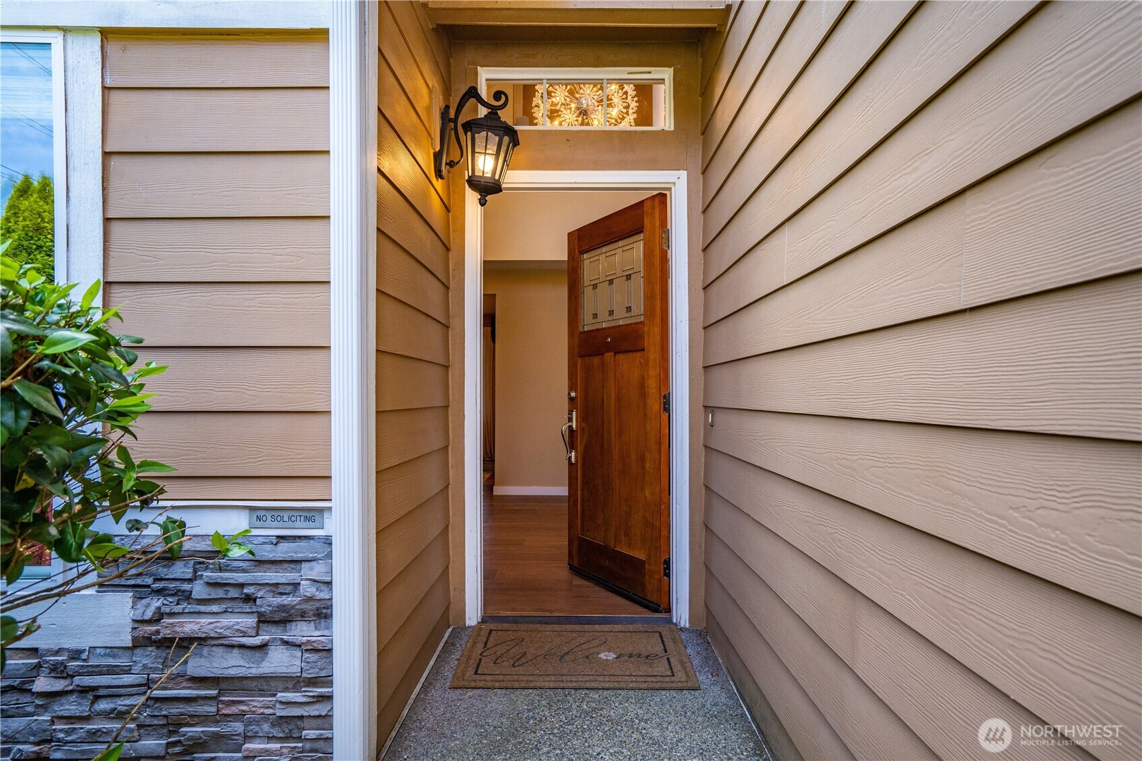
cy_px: 380
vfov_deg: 61.9
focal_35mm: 20
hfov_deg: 84.0
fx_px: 634
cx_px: 571
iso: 320
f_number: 7.1
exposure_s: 1/80
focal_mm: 20
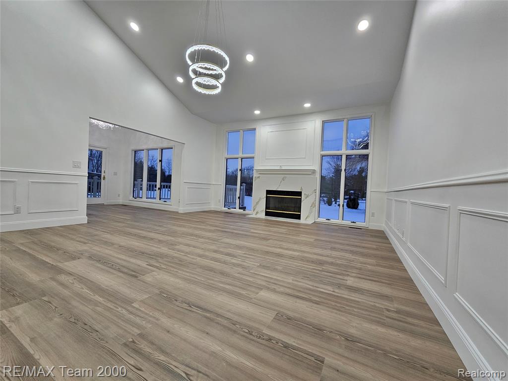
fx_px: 191
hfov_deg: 106.2
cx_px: 254
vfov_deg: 89.9
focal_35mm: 13
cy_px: 190
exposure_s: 1/60
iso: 80
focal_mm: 2.2
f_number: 2.2
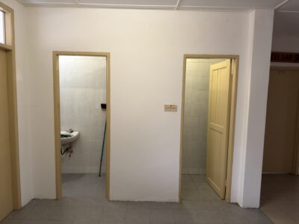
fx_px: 207
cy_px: 112
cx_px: 150
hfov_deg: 71.6
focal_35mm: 24
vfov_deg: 56.8
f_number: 1.78
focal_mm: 6.76
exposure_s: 1/50
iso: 160
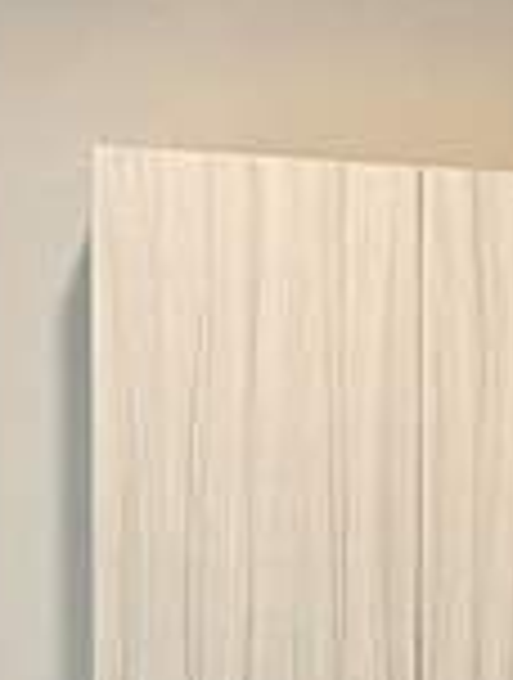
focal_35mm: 183
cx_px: 1372
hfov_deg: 7.4
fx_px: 3601
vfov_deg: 10.4
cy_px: 986
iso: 100
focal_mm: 5.7
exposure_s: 1/60
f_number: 1.5
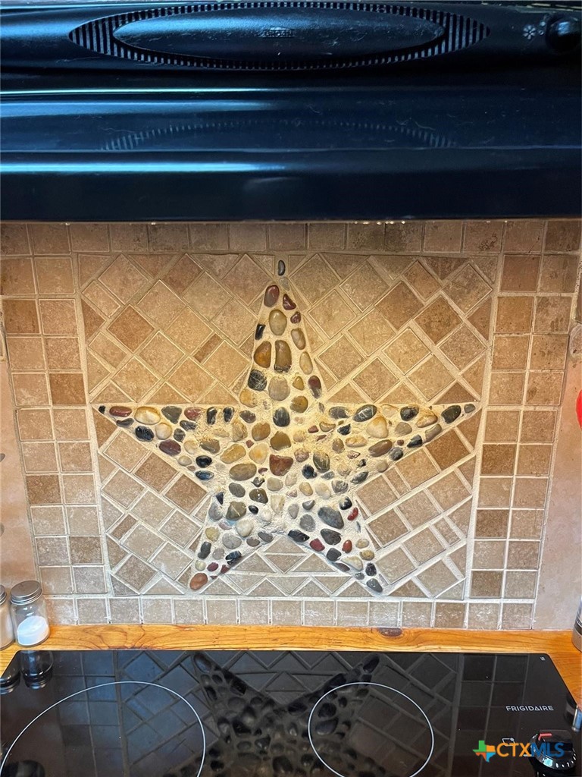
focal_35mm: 26
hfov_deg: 53.1
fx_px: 583
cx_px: 291
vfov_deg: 67.3
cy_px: 388
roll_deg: -0.1
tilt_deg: -16.4
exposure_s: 1/60
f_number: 1.6
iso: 250
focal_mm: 5.1
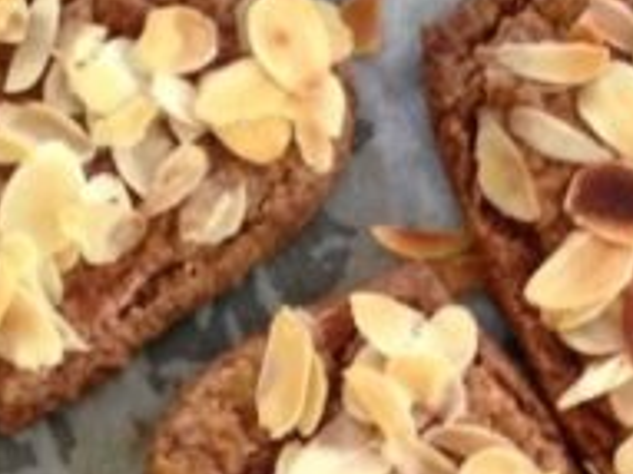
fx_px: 3235
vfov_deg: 8.2
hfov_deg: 11.1
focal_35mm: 177
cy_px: 650
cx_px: 620
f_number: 2.4
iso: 160
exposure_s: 1/20
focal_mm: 4.13
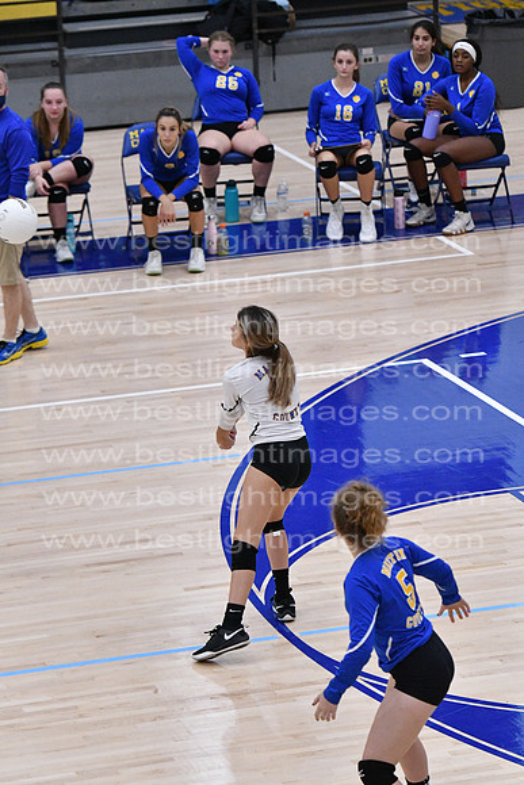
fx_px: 3993
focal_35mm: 183
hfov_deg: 7.5
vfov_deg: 11.2
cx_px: 262
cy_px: 392
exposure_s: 1/1250
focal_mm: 122
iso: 6400
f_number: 3.2
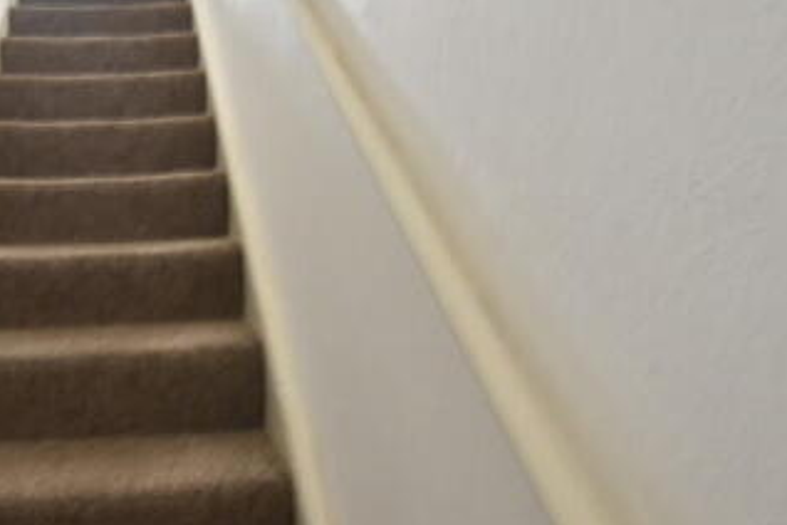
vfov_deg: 37.4
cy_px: 103
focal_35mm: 34
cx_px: 132
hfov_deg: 51.4
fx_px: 744
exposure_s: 1/6
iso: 500
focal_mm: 11
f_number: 3.5
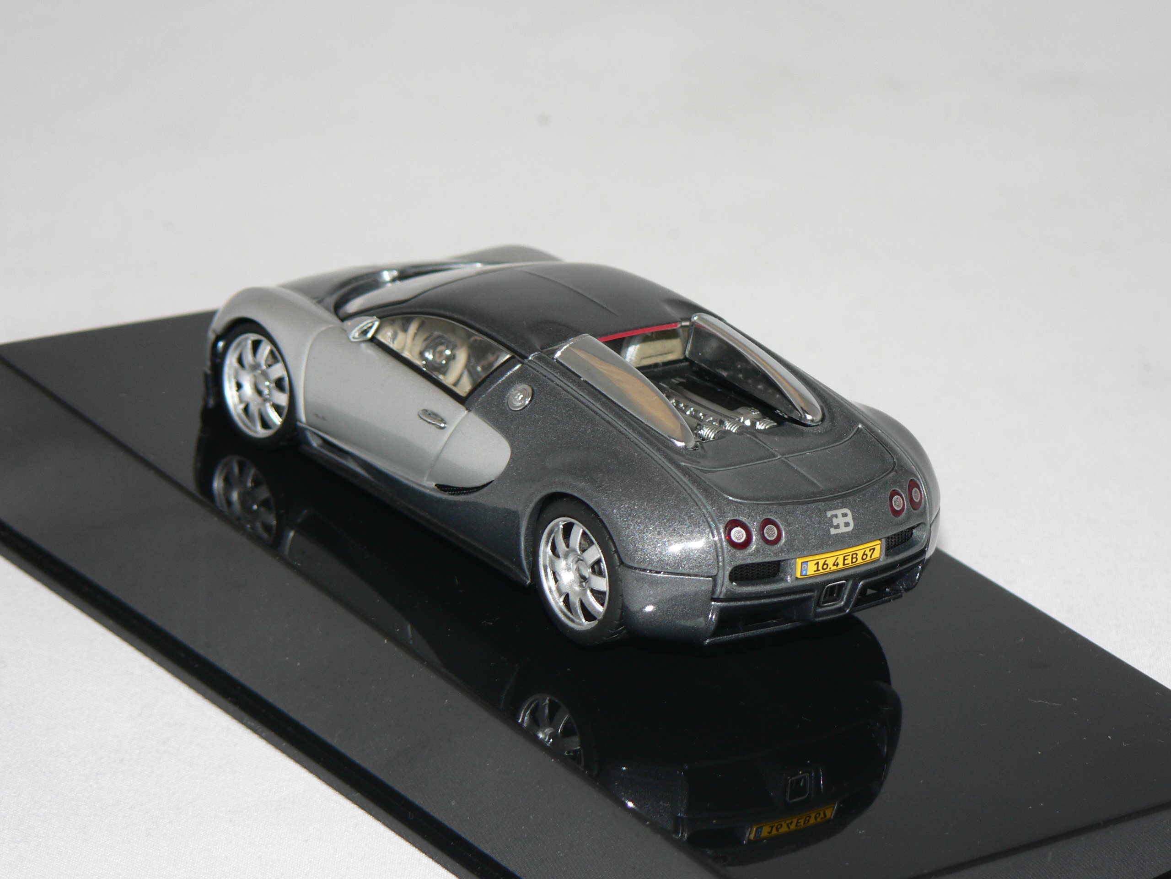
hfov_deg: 16.6
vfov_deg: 12.5
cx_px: 586
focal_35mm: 119
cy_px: 440
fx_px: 4026
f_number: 3.2
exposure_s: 1/60
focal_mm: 19.9
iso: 80
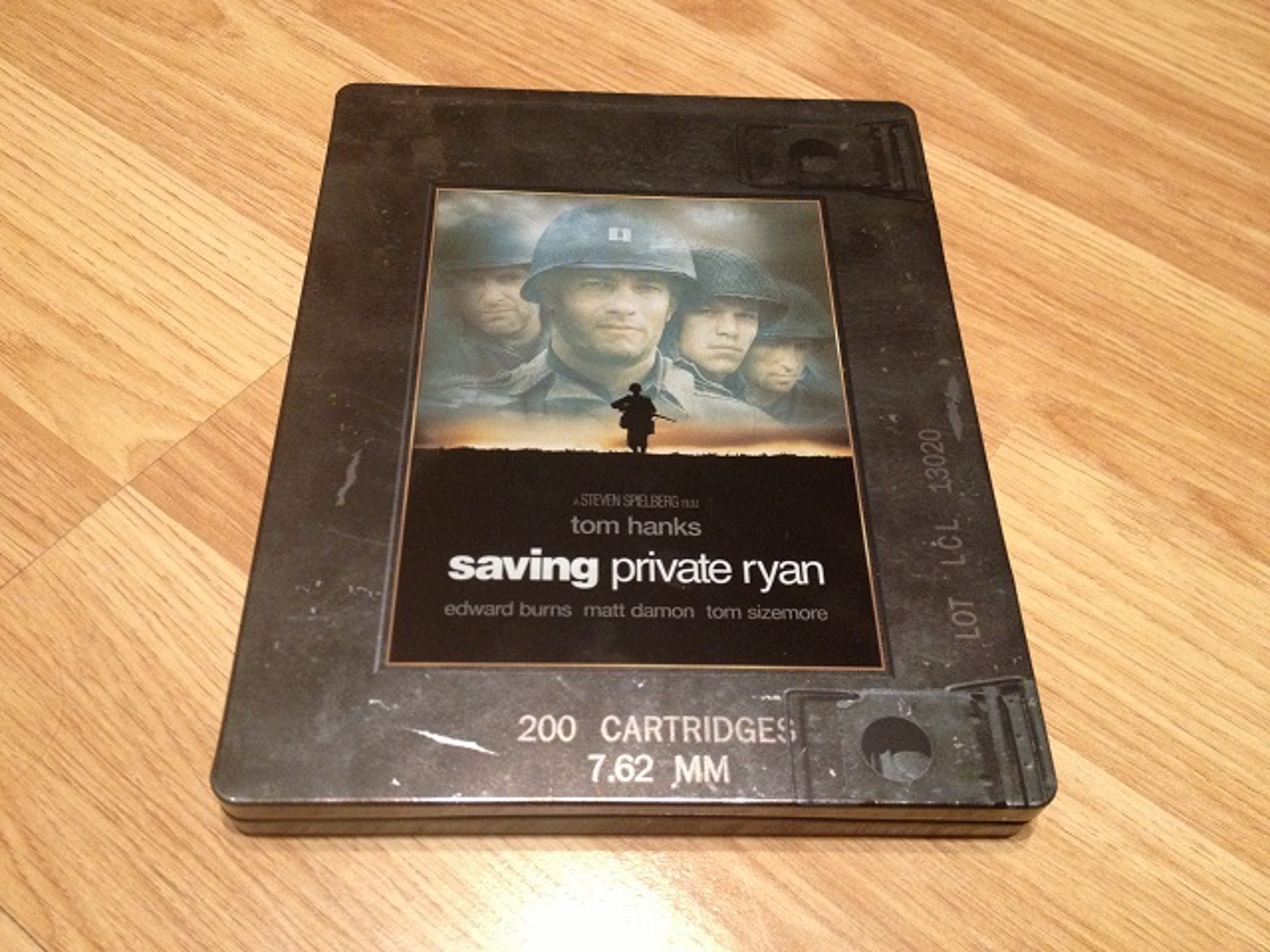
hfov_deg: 52.6
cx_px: 635
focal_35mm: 35
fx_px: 1284
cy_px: 476
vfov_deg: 40.7
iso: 320
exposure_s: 1/20
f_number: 2.4
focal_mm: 4.28
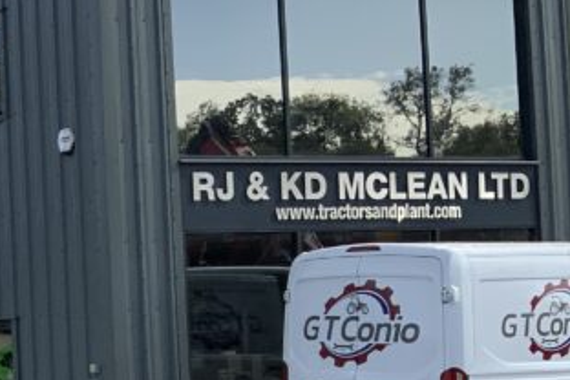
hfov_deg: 18.4
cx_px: -276
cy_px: 285
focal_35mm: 99
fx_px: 1567
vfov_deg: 13.8
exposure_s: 1/2227
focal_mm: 3
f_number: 1.8
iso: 20
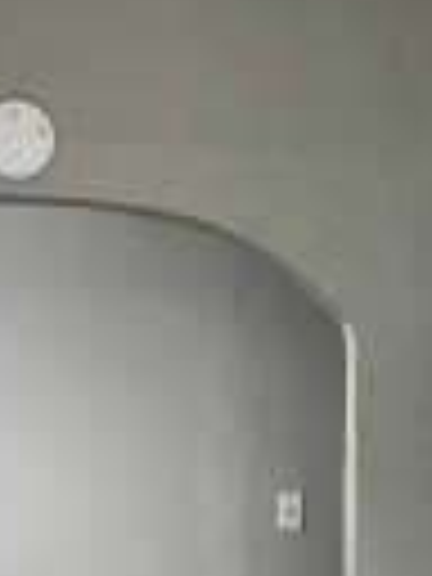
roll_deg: -0.4
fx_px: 2246
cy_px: 565
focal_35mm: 135
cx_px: 351
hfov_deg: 10.9
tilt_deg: -3.0
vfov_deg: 14.4
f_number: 1.6
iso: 40
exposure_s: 1/120
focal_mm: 5.1
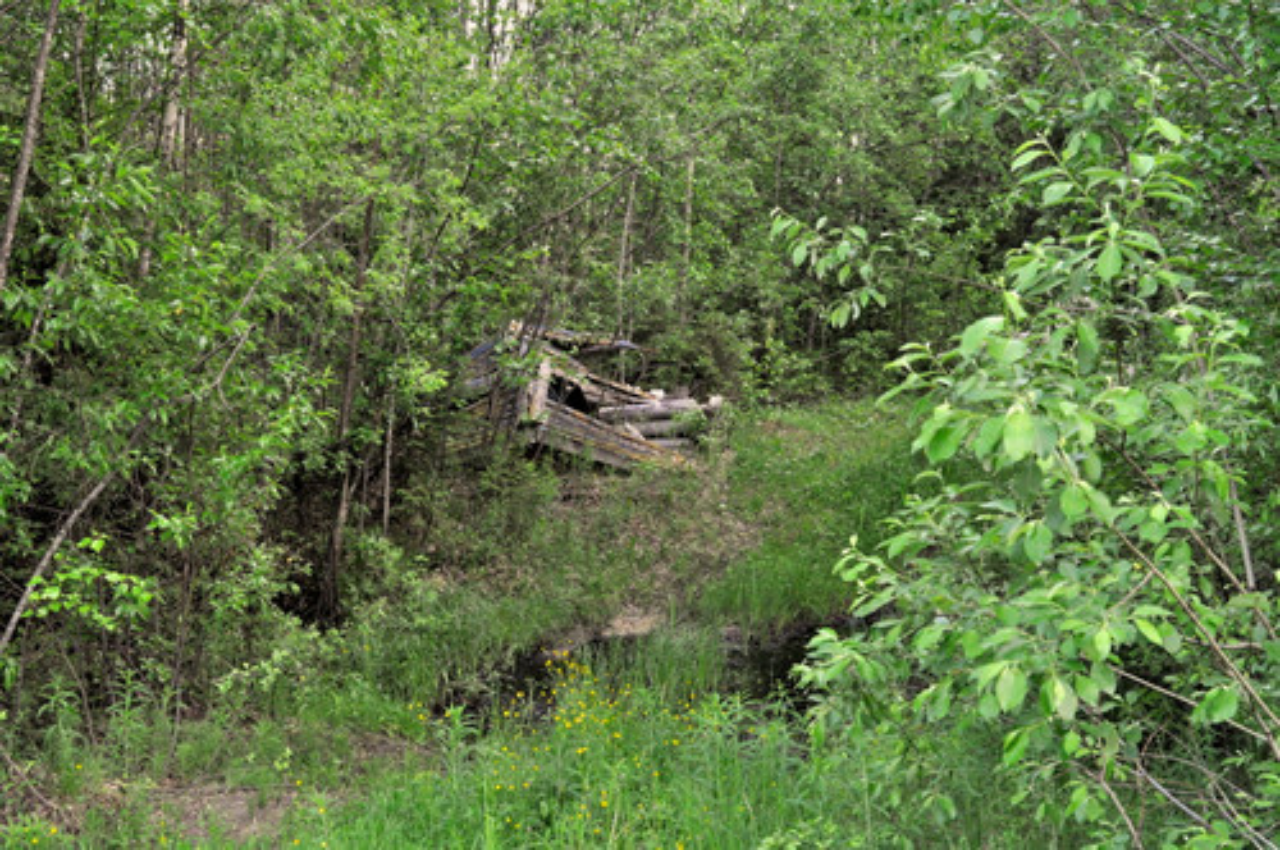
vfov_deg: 25.7
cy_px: 425
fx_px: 1864
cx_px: 640
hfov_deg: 37.9
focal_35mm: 52
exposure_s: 1/160
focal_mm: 35
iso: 1600
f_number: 7.1
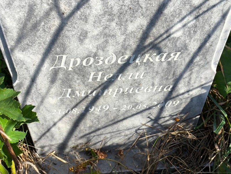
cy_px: 87
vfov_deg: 29.1
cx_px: 116
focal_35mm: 50
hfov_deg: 38.2
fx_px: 334
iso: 50
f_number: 1.7
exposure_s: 1/624
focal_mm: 4.71
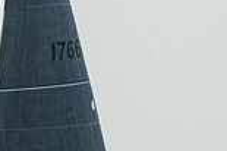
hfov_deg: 2.2
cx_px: -112
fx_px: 6022
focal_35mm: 956
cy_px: 200
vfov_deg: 1.4
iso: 320
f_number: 6.3
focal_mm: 140
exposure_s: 1/1000
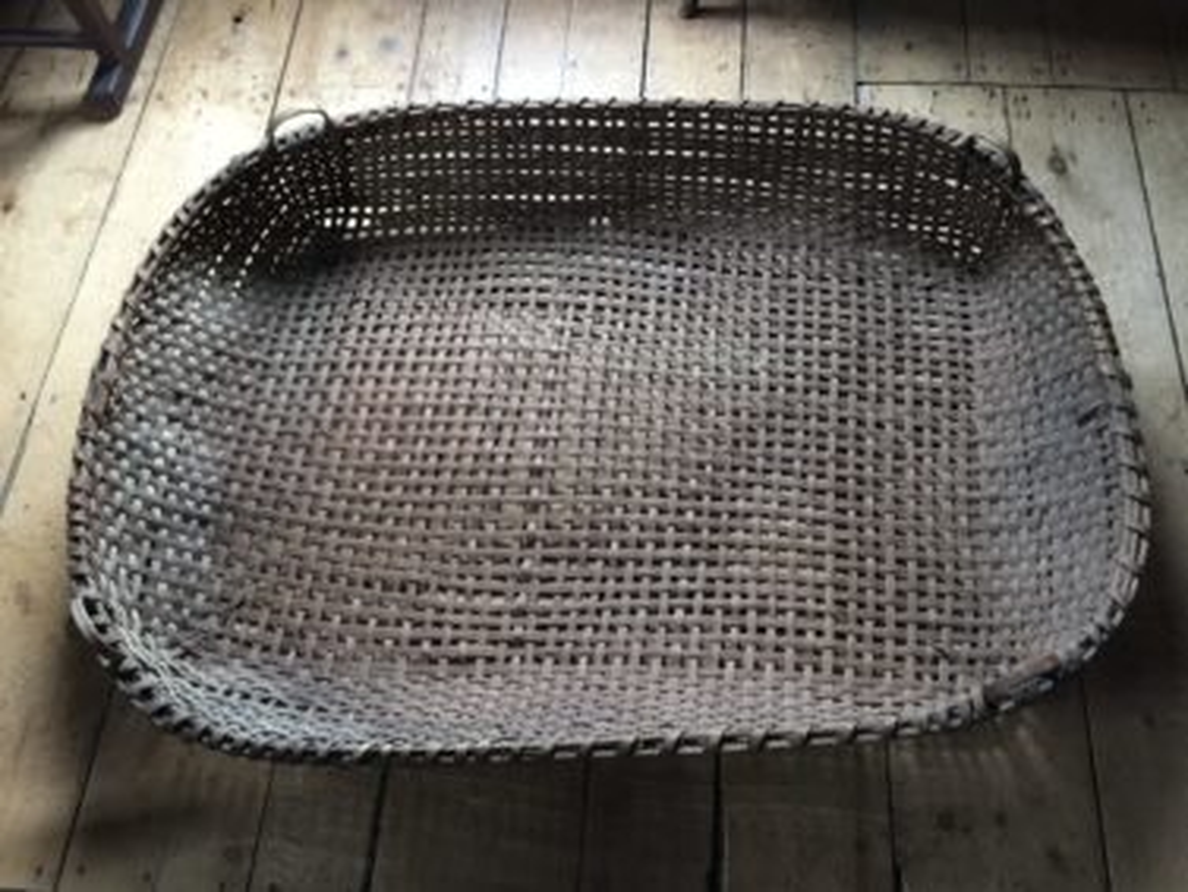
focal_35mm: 29
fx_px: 996
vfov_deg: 48.3
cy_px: 446
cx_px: 594
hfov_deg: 61.6
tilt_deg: -63.8
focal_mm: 4.15
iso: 125
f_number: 2.2
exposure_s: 1/10
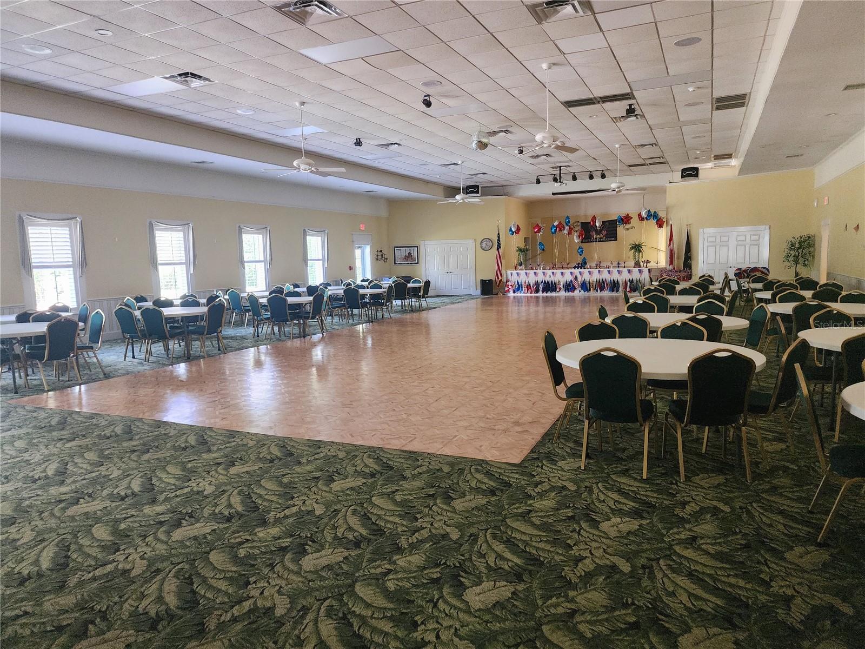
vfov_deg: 58.9
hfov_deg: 73.9
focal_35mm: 23
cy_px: 324
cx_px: 432
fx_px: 575
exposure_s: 1/120
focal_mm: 6.4
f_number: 1.8
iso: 800
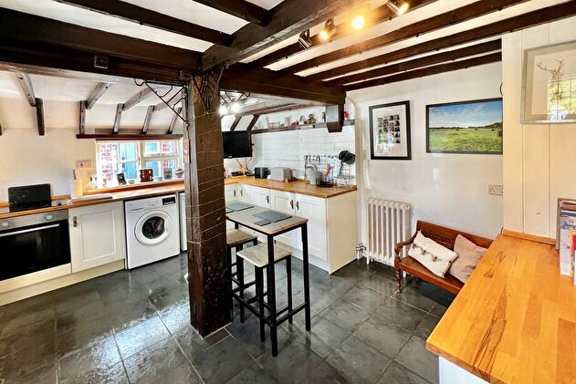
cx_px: 290
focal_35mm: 15
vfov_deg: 76.3
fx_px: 240
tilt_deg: -1.4
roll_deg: +2.5
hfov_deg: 100.4
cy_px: 150
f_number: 1.8
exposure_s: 1/50
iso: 125
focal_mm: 1.57
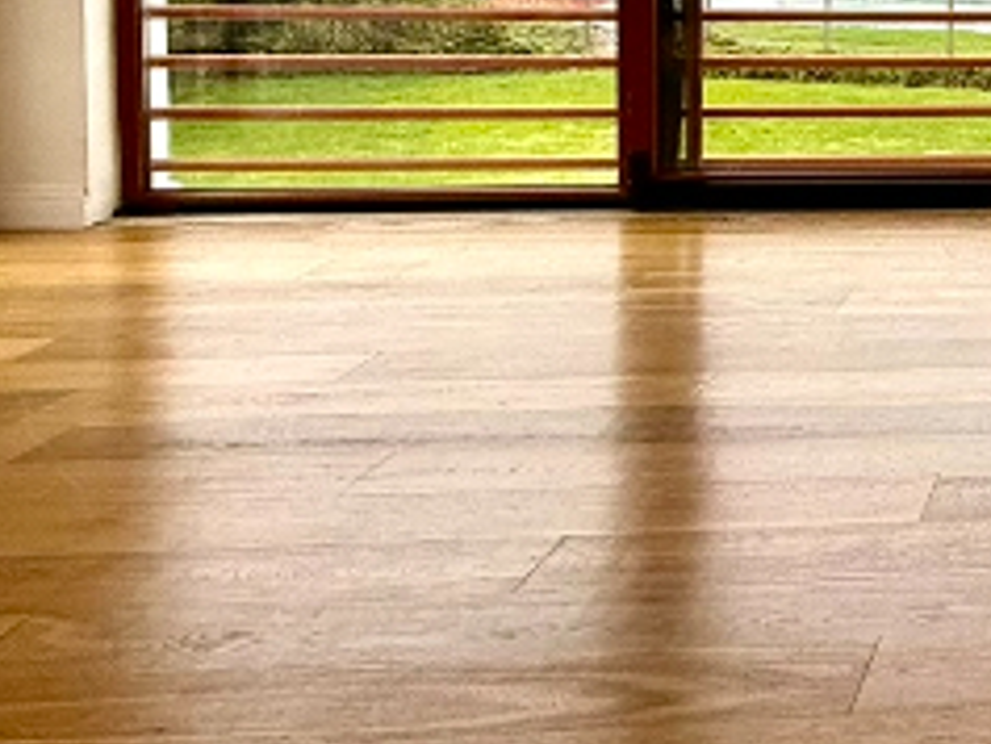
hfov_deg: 25.3
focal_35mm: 59
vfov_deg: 23.3
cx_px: 1459
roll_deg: -0.8
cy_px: -79
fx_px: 1690
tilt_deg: -3.9
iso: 50
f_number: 2.2
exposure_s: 1/248
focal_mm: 2.22
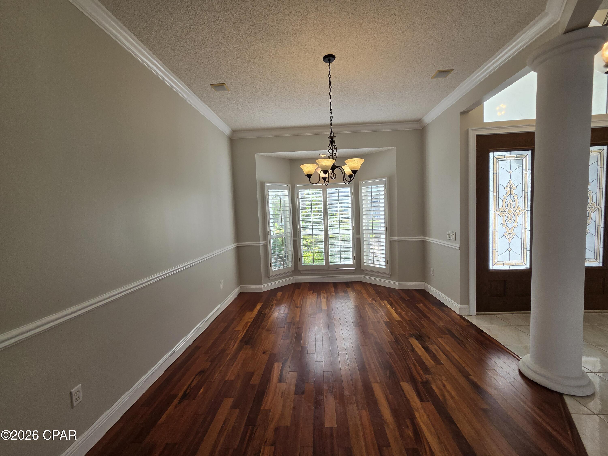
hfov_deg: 106.2
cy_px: 228
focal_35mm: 13
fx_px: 228
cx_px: 304
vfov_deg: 89.9
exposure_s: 1/412
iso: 100
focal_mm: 2.2
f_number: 2.2
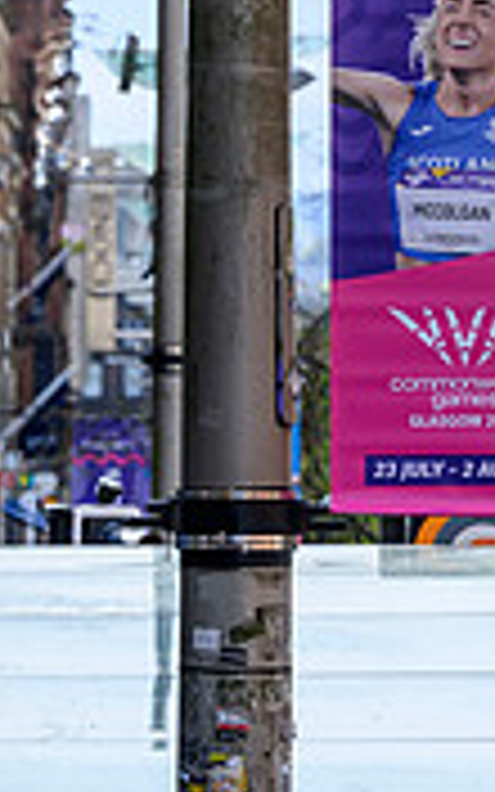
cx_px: 1197
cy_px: -20
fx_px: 9799
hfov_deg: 2.9
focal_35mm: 454
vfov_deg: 4.6
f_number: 5
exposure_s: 1/1600
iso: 500
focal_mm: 135
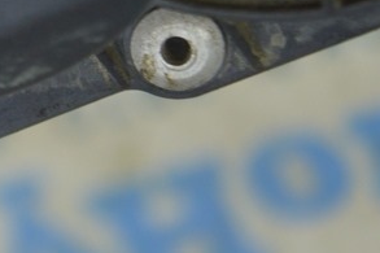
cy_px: -3
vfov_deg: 5.0
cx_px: -128
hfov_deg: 7.5
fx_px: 2880
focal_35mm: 273
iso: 400
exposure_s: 1/40
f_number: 5.6
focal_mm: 52
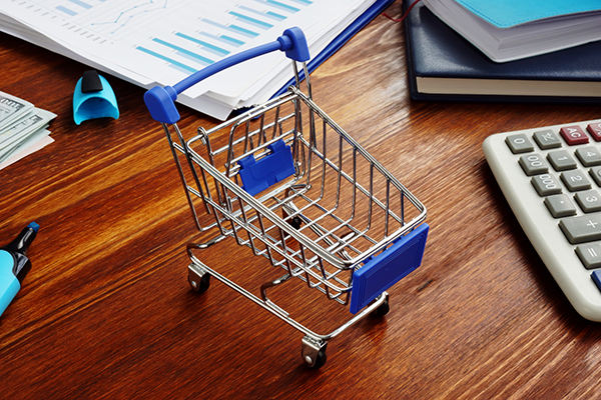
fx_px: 751
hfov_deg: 43.6
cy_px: 200
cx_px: 300
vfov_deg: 29.9
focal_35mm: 45
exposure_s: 1/4
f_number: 20
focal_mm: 30
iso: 200
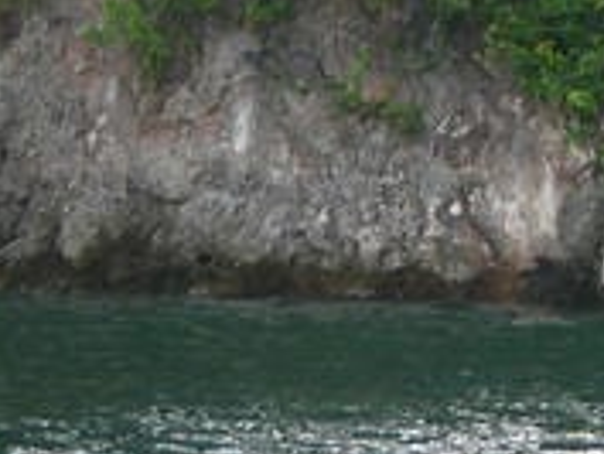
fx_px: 5203
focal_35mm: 298
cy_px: -928
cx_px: 1031
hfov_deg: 6.5
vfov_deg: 4.8
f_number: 5
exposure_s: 1/125
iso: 160
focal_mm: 22
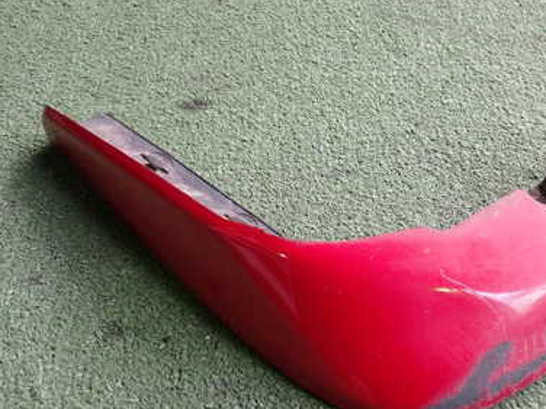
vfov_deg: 28.5
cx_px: 364
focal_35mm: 51
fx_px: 804
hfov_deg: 37.1
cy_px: 238
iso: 200
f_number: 2.4
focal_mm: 5.79
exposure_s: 1/80
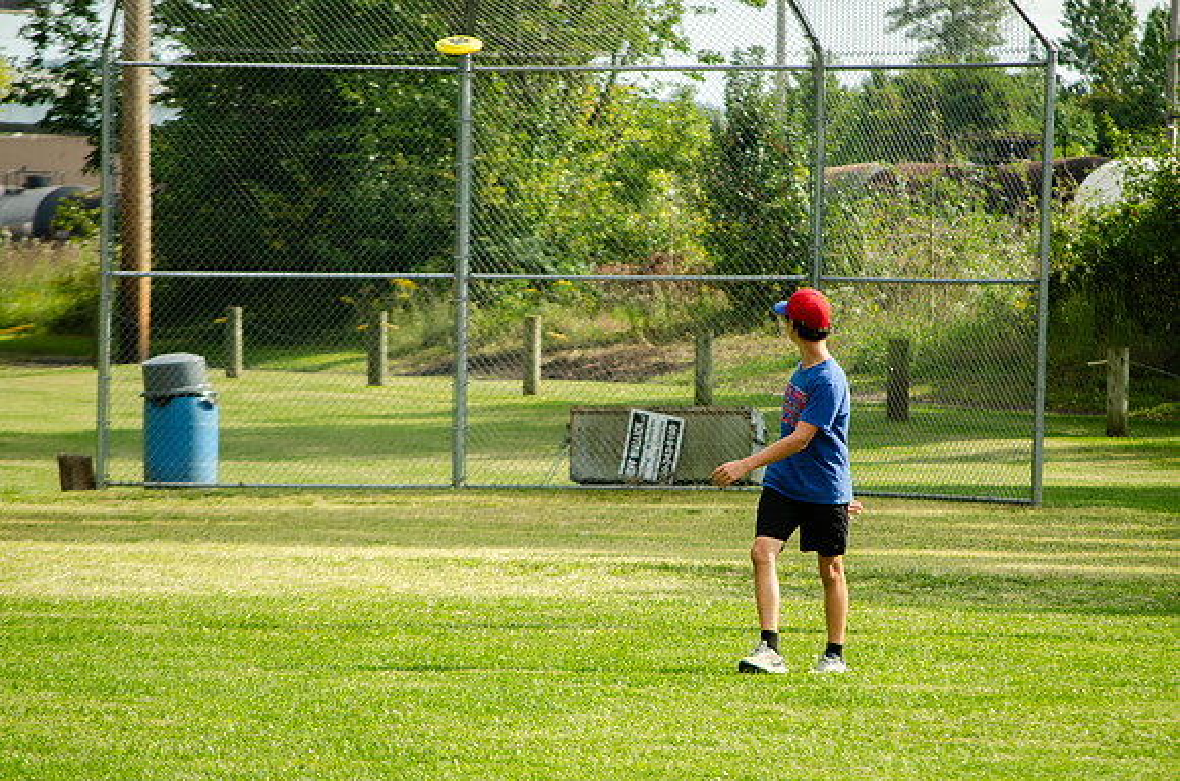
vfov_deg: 5.2
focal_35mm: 263
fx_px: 8610
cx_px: 623
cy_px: 393
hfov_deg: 7.8
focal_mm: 160
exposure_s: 1/640
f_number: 6.3
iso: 200
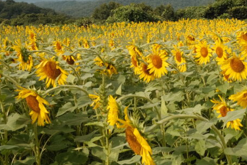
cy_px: 37
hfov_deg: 31.8
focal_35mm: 61
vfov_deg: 22.0
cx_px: 208
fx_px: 418
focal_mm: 23
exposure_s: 1/2400
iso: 1600
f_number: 9
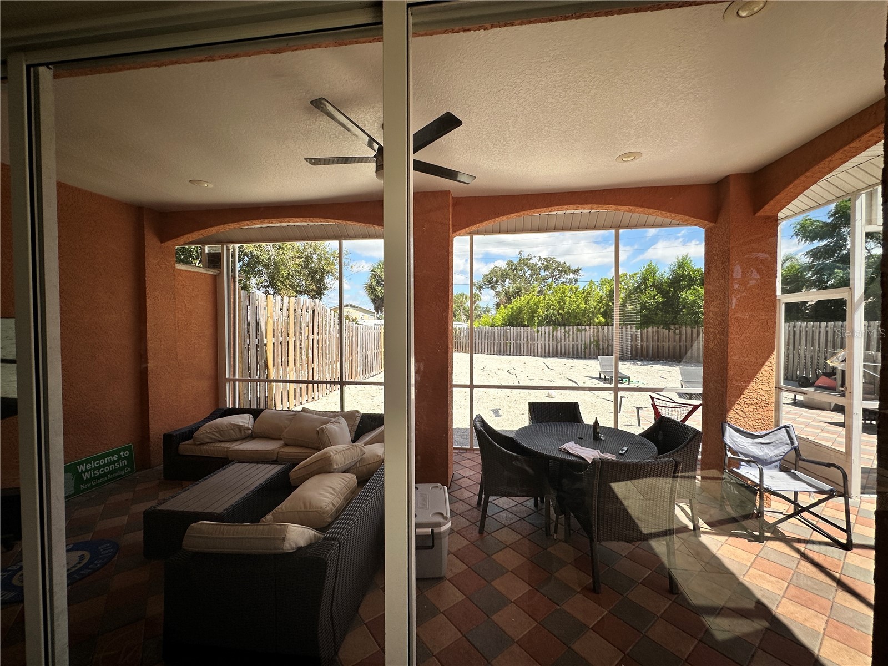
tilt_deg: -1.2
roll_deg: -0.1
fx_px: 359
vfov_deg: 85.7
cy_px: 333
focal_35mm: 14
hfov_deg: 102.1
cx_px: 444
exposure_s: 1/481
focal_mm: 2.22
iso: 40
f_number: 2.2
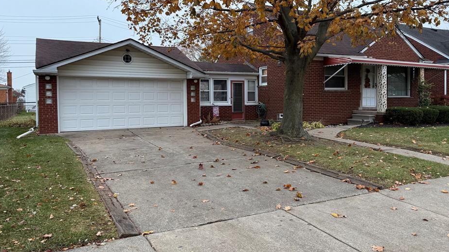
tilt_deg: -1.4
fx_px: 345
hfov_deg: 65.9
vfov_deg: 40.1
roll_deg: +1.1
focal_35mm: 29
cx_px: 245
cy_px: 106
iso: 80
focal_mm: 6.76
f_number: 1.78
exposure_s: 1/142
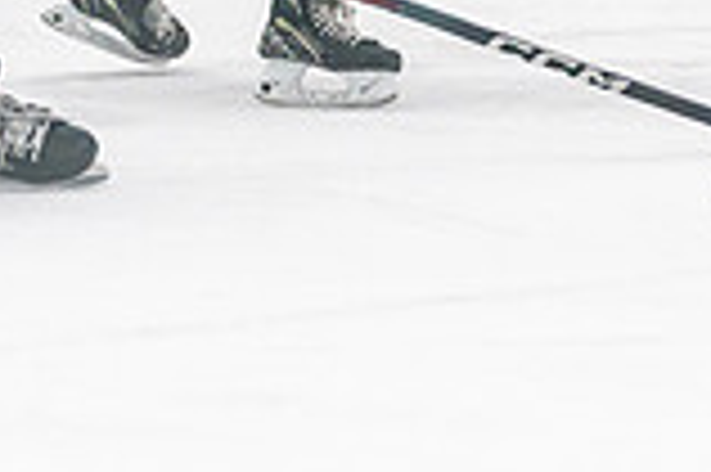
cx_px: 605
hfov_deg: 3.6
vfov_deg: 2.4
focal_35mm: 580
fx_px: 11443
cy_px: -258
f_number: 2.8
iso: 3200
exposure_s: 1/1250
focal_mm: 138
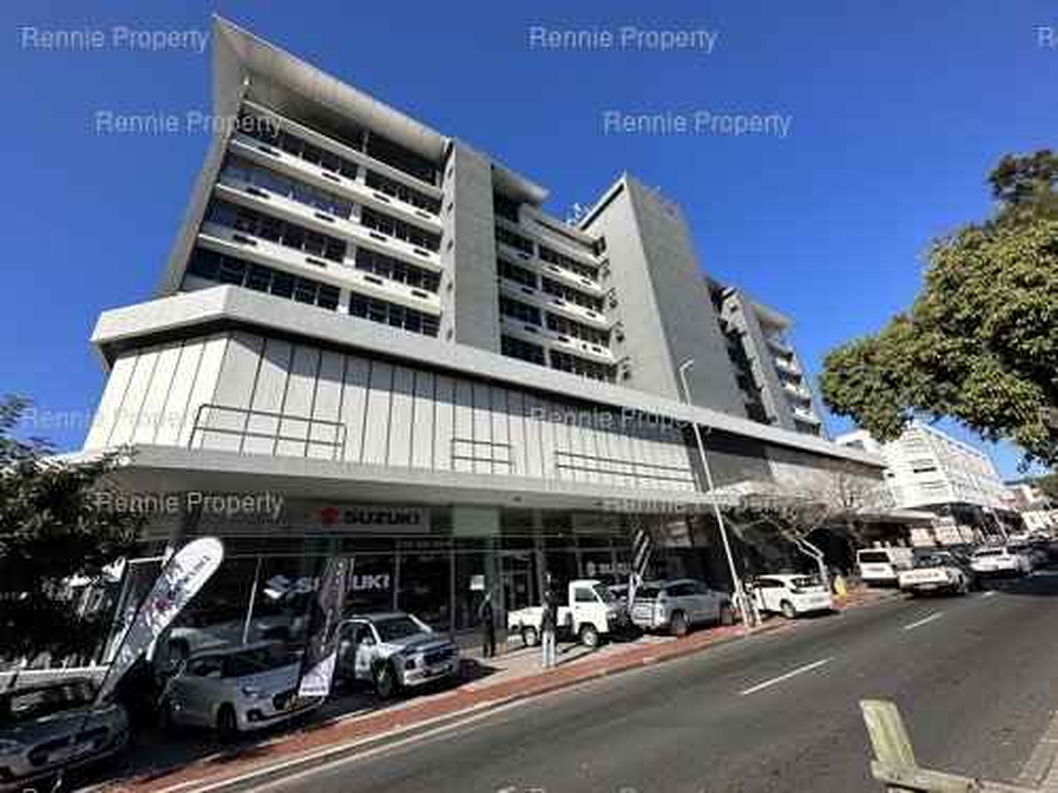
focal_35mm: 14
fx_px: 428
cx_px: 529
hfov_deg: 102.1
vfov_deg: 85.7
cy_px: 396
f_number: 2.2
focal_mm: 2.22
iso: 50
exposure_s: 1/1742
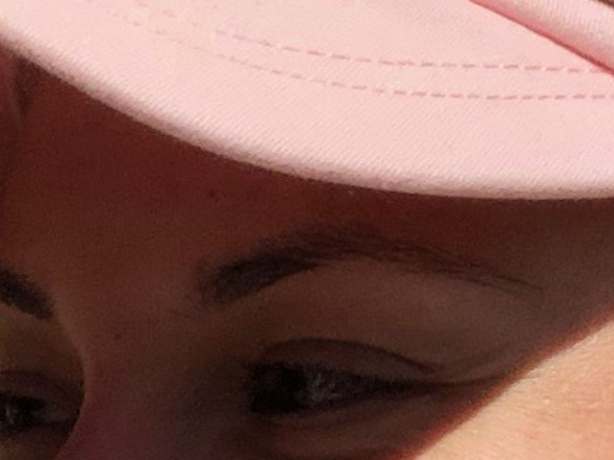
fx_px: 4026
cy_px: 668
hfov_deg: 8.5
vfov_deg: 6.5
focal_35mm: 227
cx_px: -287
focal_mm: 2.87
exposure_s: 1/1131
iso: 20
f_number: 2.2
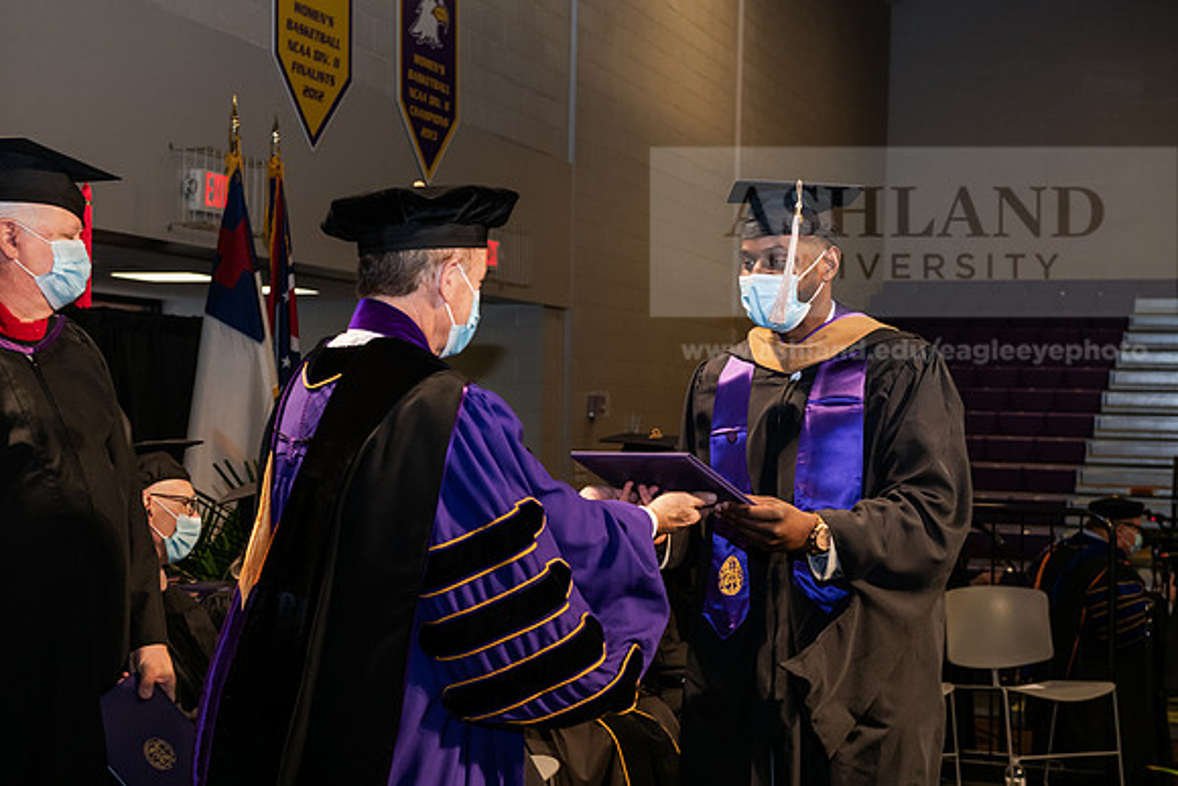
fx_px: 1964
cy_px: 393
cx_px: 589
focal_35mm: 60
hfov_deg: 33.4
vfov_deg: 22.6
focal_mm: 60
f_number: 6.3
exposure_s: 1/200
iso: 1600
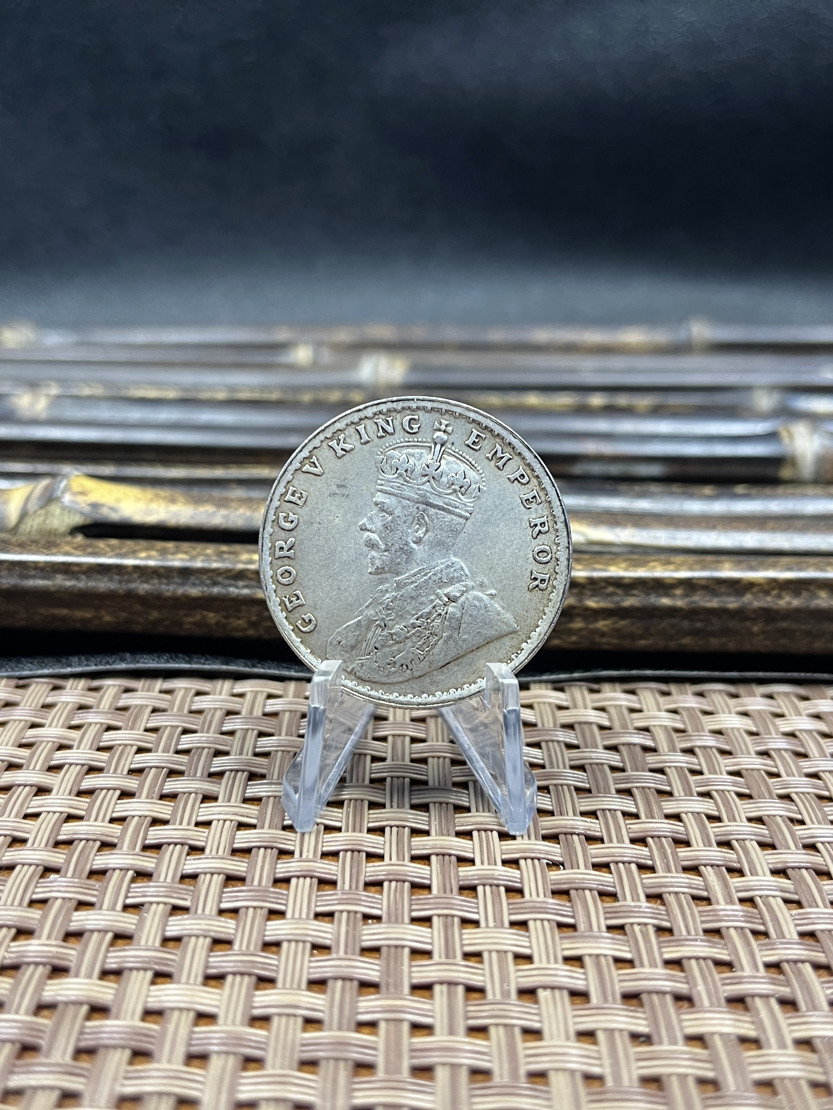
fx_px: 834
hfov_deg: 53.1
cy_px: 555
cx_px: 416
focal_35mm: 26
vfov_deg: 67.3
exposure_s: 1/64
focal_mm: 5.1
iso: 125
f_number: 1.6
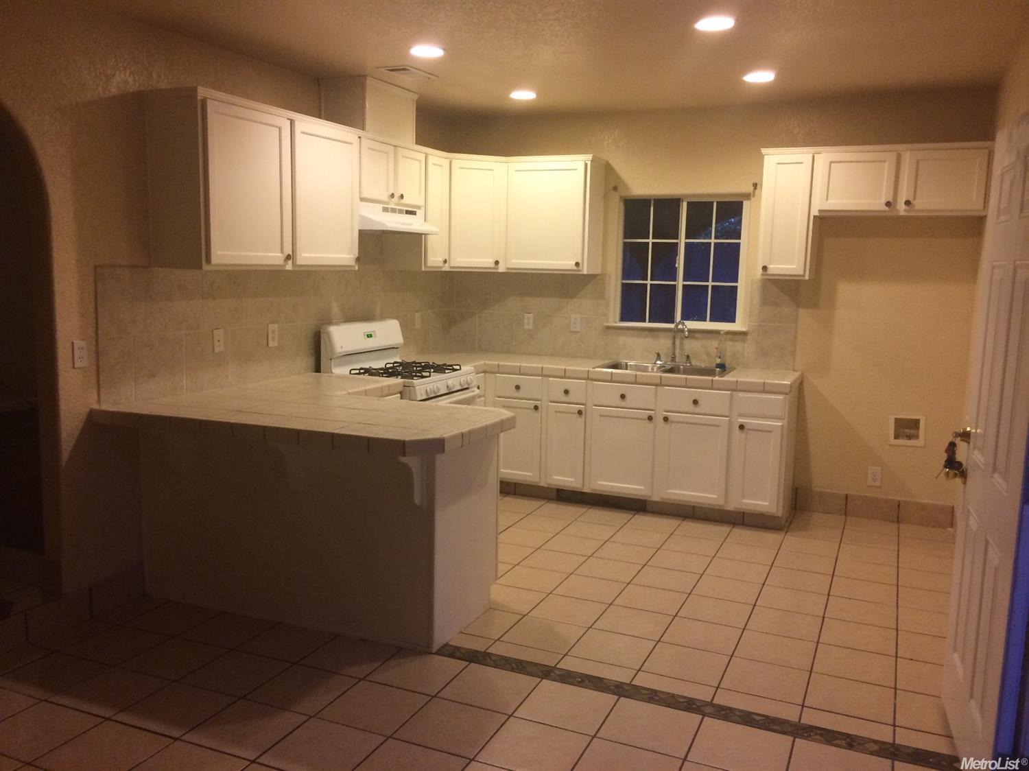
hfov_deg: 61.7
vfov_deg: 48.2
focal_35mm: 29
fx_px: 862
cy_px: 386
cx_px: 514
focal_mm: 4.15
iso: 160
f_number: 2.2
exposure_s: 1/30
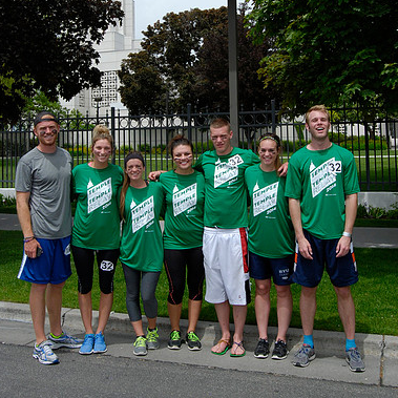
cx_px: 198
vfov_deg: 38.3
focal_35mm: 43
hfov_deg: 39.2
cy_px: 108
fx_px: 559
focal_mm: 22
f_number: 10
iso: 400
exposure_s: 1/640
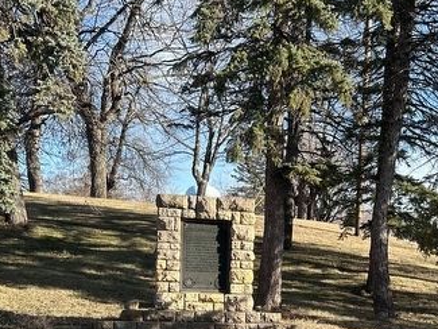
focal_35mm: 59
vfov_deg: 23.9
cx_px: 295
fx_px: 747
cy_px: 318
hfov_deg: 32.4
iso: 80
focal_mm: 6.86
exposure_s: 1/1227
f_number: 1.78
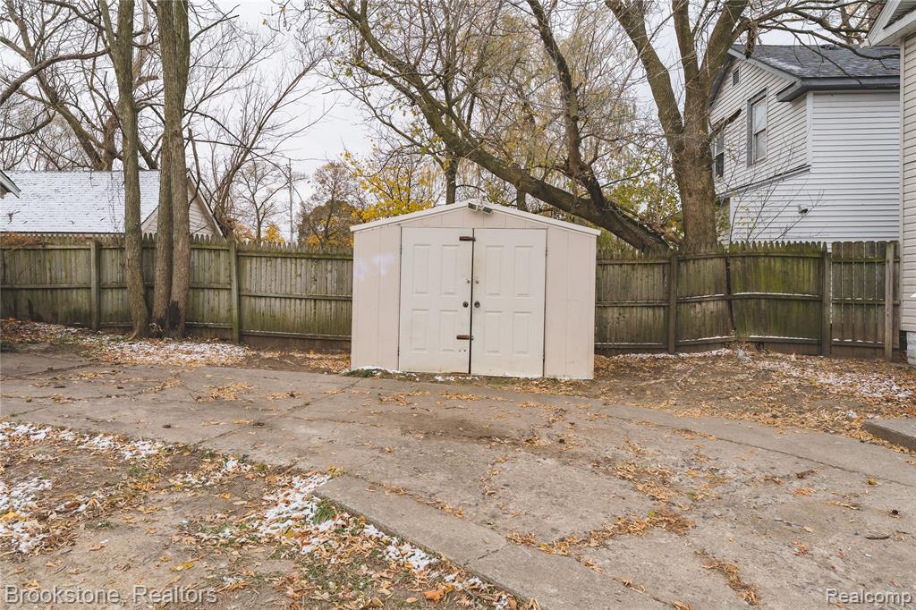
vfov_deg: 53.1
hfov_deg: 73.8
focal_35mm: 24
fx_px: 610
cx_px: 458
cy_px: 305
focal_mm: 24
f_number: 6.3
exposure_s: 1/320
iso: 500
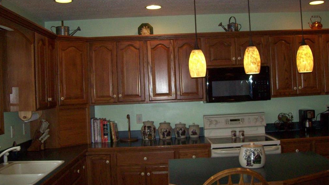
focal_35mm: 40
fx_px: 349
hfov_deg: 50.5
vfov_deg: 29.7
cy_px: 80
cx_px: 162
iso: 200
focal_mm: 6
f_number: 2.7
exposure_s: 1/64
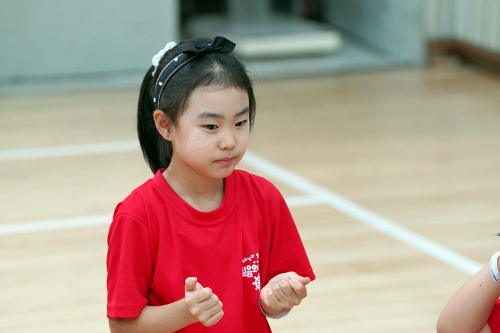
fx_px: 2402
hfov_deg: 11.9
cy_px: 189
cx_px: 260
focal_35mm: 173
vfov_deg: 7.9
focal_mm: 152
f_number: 4
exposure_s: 1/160
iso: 2000
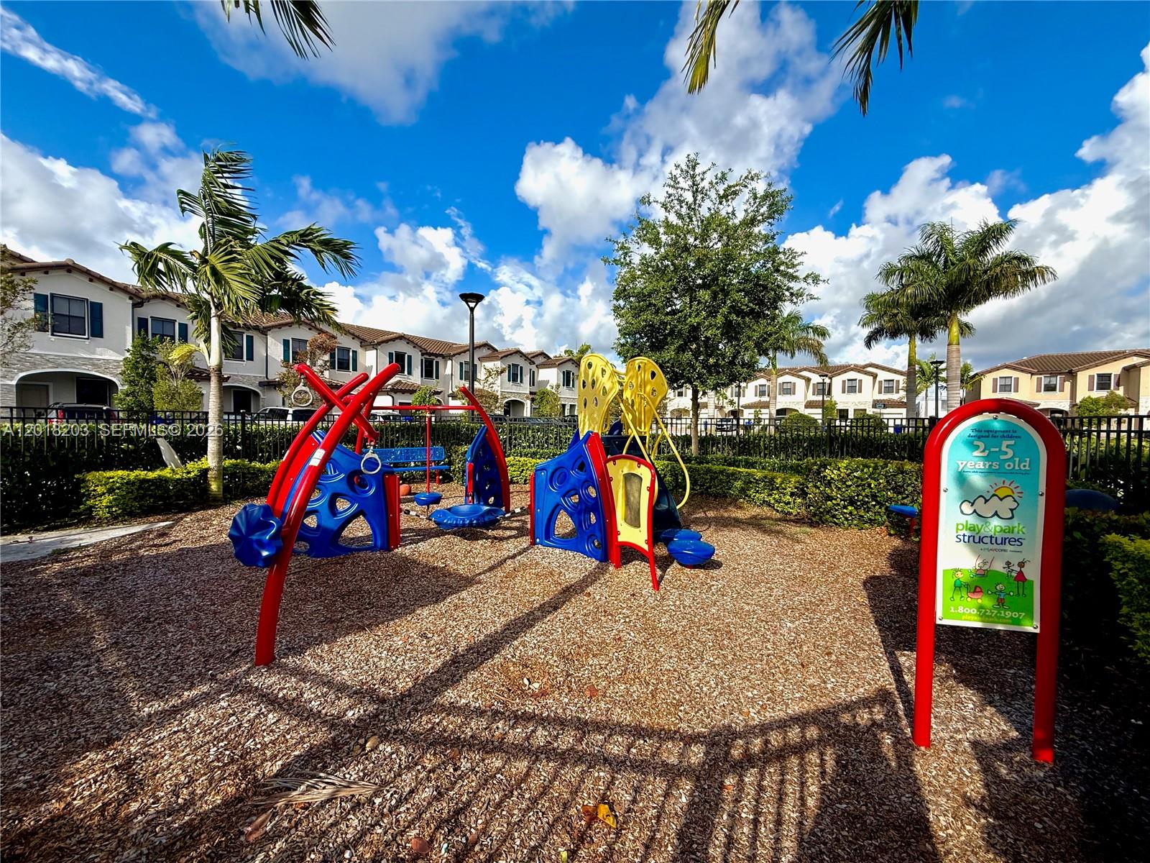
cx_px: 575
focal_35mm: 14
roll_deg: -0.6
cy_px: 432
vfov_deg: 85.7
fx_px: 465
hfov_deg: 102.1
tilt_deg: -2.1
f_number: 2.2
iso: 50
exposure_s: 1/1656
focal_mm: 2.22
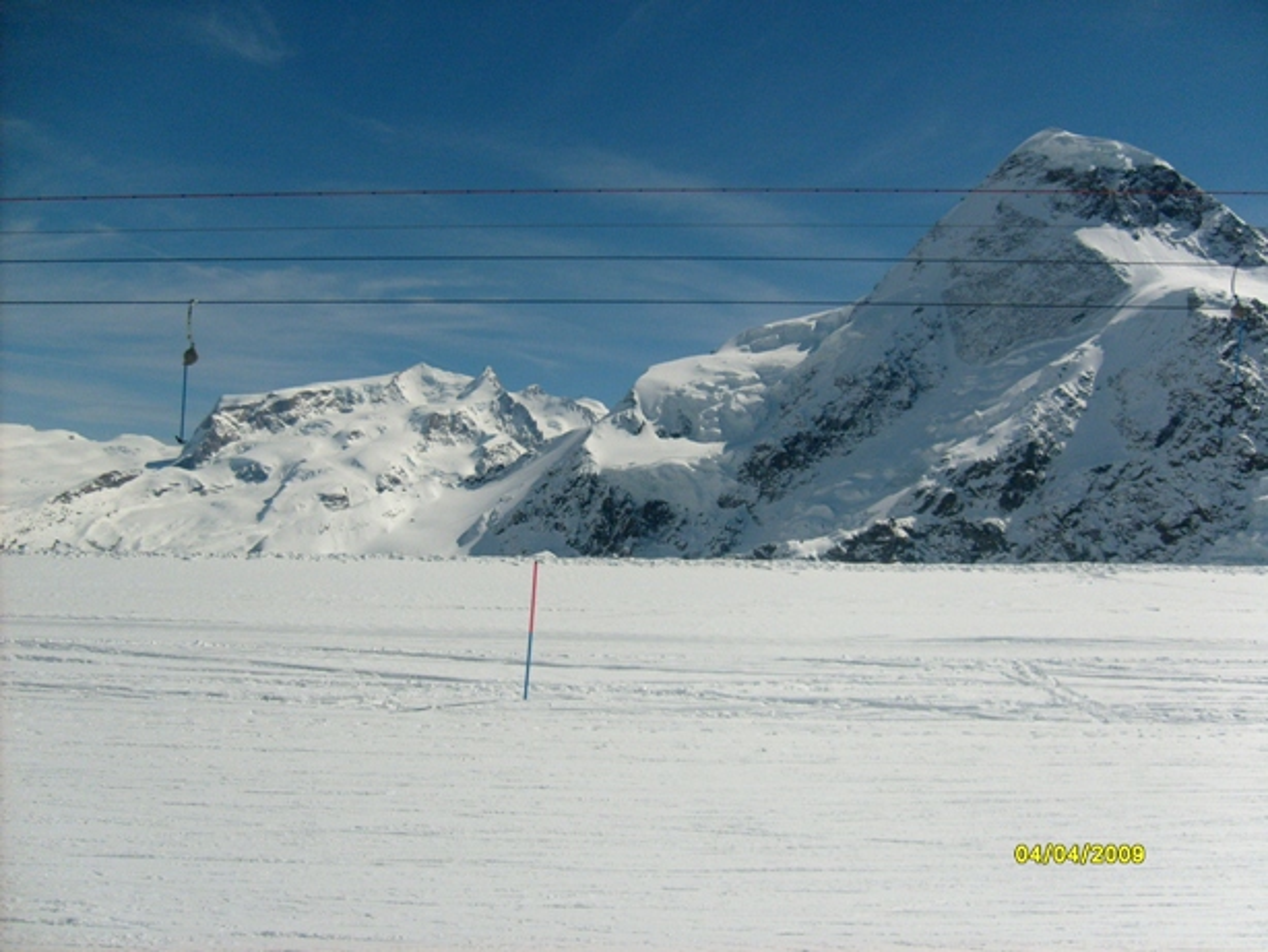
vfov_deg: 40.7
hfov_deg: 52.6
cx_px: 634
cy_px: 476
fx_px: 1283
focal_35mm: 35
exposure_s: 1/1000
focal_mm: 5.8
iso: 80
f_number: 7.1
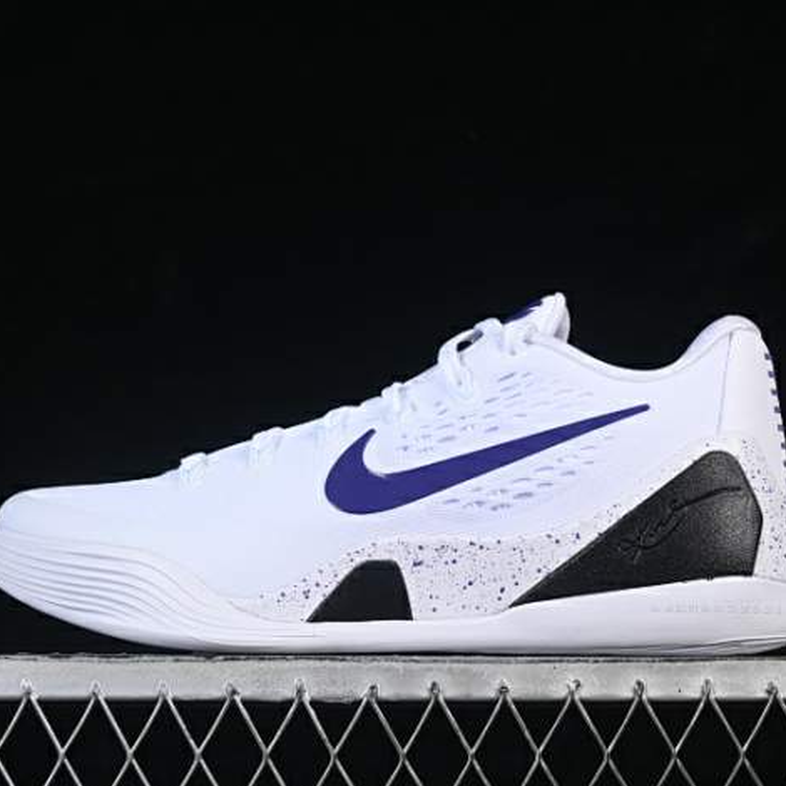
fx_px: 2543
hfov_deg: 17.6
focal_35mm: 99
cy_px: 403
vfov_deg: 17.6
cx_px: 415
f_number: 8
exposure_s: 1/100
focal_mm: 50
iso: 160
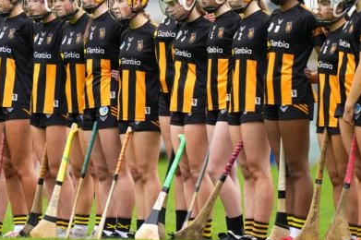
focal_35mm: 768
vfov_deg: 1.8
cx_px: 39
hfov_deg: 2.7
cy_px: 98
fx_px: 7695
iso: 250
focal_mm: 400
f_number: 2.8
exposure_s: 1/1000
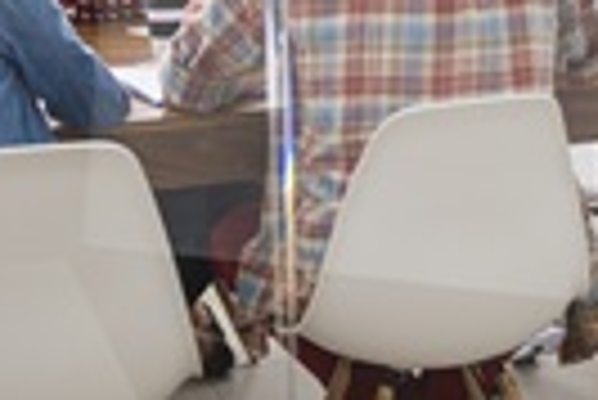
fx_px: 1746
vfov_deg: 12.6
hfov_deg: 19.4
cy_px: -139
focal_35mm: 105
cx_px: 387
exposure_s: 1/60
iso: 100
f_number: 2.8
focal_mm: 35
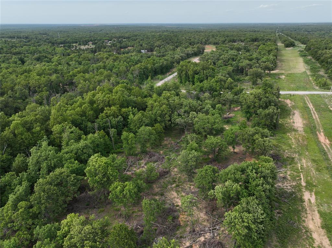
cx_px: 166
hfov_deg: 71.6
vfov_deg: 56.7
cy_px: 124
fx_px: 230
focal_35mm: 24
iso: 100
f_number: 2.8
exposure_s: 1/1500
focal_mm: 12.29
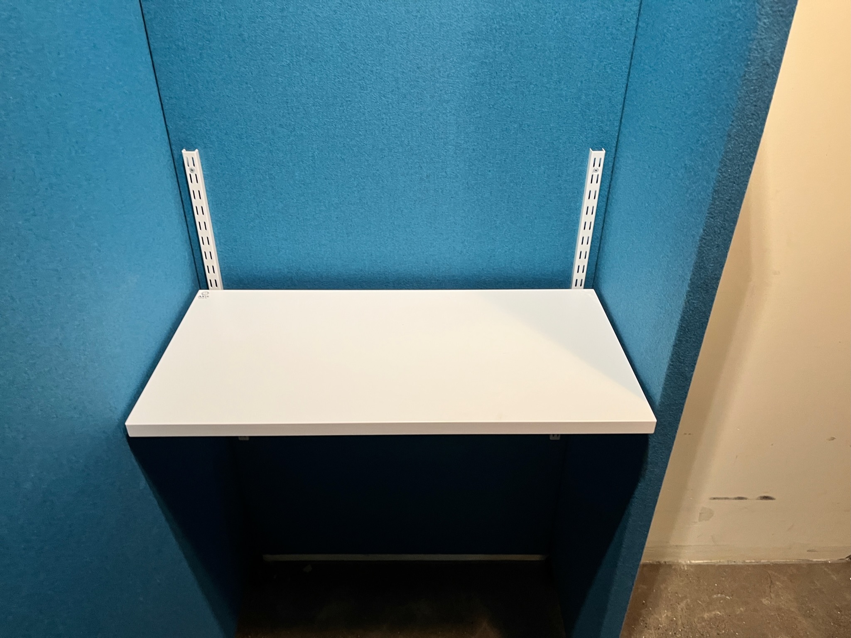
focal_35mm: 26
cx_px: 426
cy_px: 319
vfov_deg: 53.0
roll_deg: -1.8
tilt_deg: -29.7
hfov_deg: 67.3
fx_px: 639
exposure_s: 1/49
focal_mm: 5.1
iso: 160
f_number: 1.6
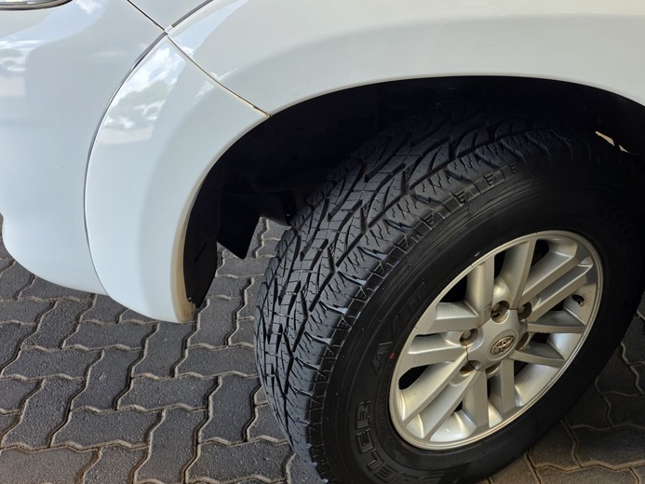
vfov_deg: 41.8
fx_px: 634
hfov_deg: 53.2
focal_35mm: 34
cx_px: 413
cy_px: 249
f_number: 1.7
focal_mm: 6.25
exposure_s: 1/180
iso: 64
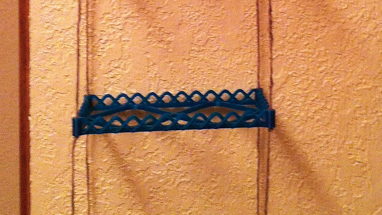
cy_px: -67
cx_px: 208
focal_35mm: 93
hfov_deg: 22.9
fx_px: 942
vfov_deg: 12.6
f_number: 2.8
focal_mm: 3.85
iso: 200
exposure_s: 1/15
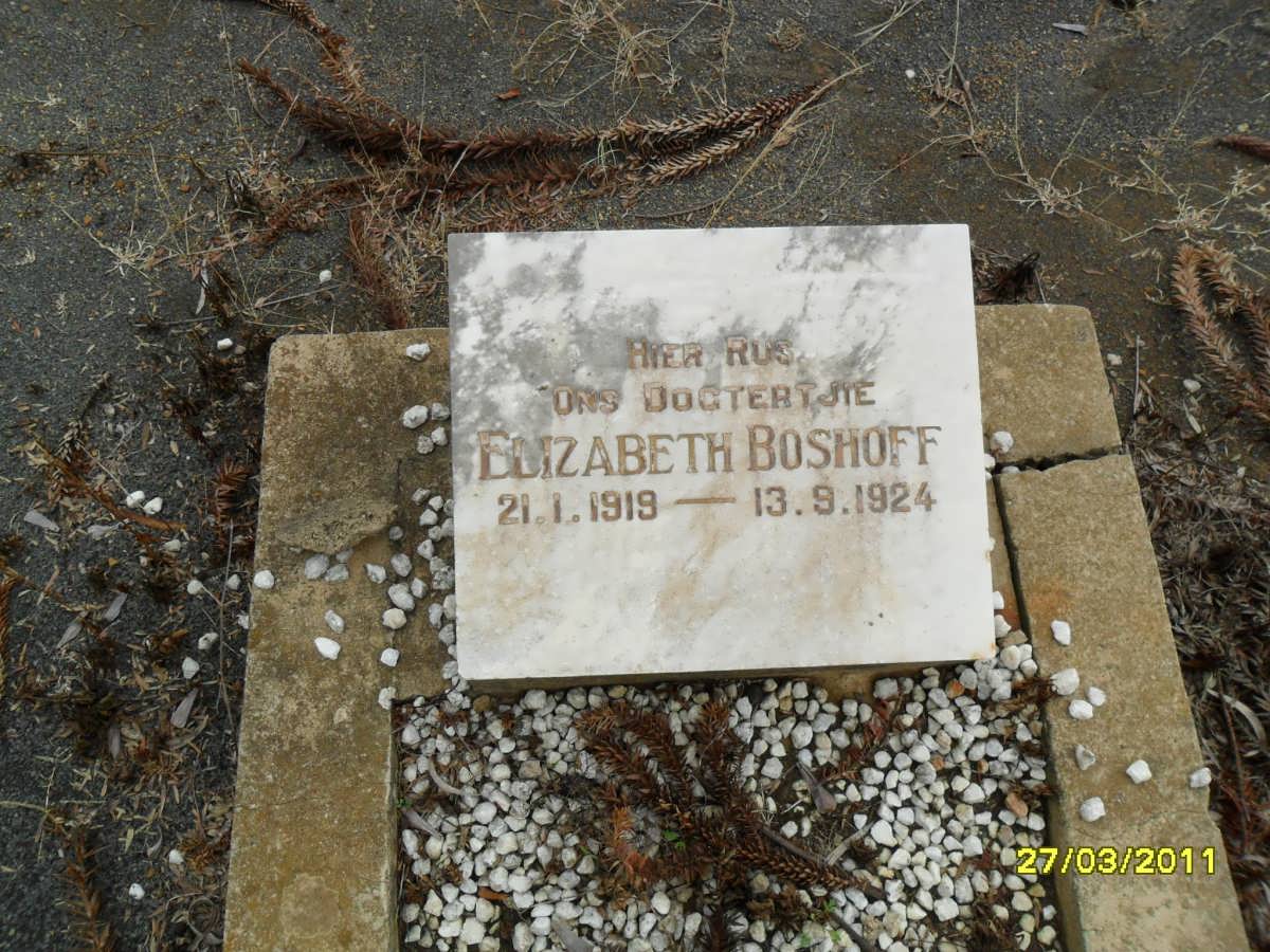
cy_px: 476
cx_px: 635
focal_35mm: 27
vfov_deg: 51.4
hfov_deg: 65.3
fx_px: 991
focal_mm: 4.9
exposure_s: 1/750
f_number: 3.5
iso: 100
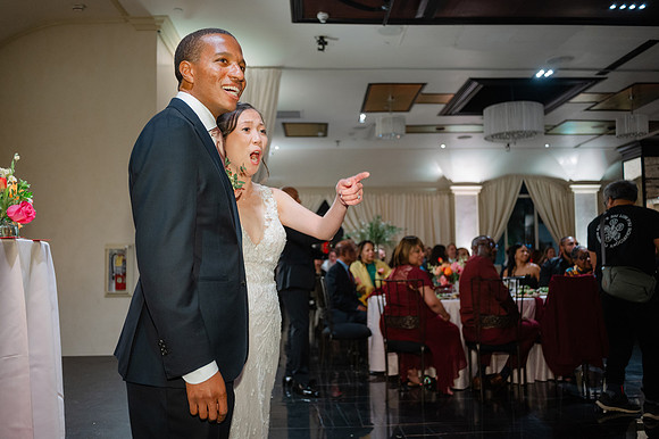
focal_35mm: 29
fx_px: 529
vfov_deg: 45.1
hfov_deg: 63.9
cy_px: 220
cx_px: 330
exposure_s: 1/200
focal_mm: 28
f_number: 2.8
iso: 1600
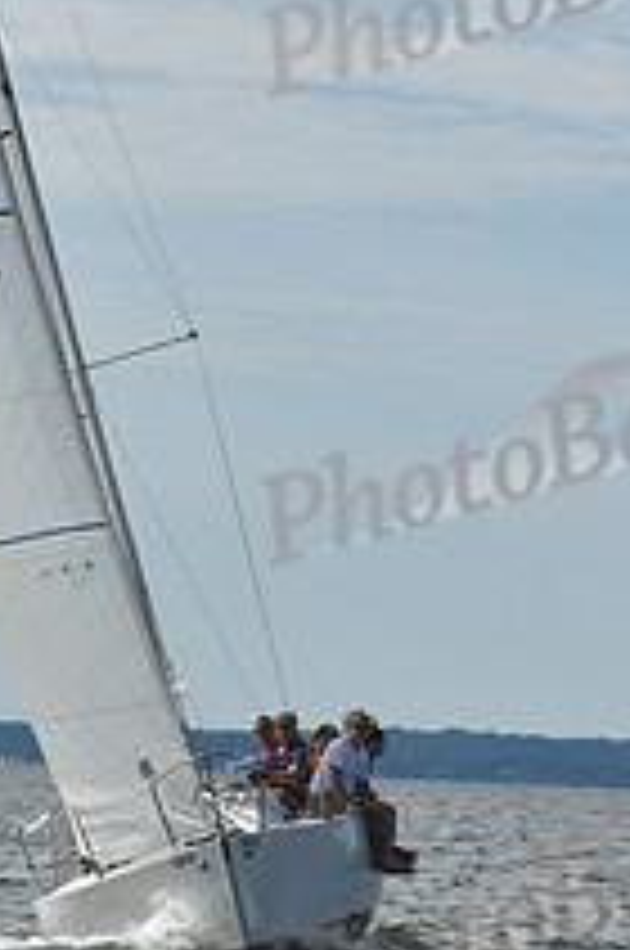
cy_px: 279
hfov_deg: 4.5
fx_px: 7979
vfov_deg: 6.8
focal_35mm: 303
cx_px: 29
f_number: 13
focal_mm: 110
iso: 320
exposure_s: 1/1000
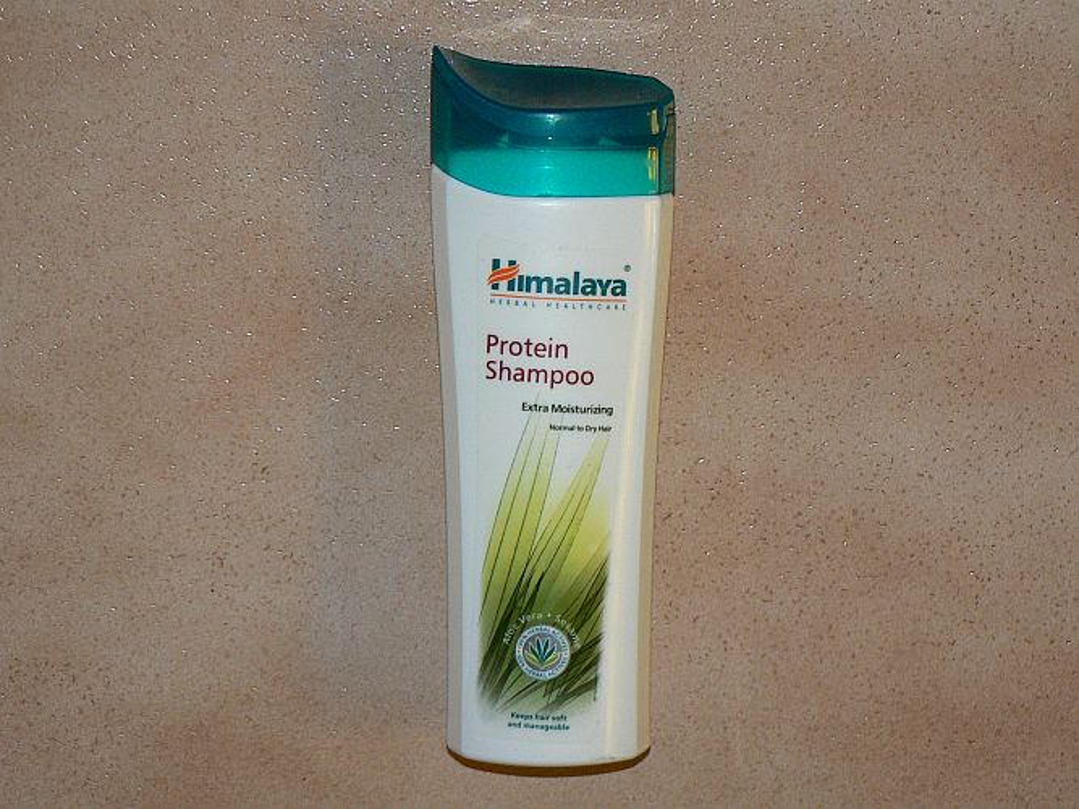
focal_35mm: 106
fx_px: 3303
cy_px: 404
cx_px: 540
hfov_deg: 18.6
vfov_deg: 14.0
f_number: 3.2
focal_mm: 17.7
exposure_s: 1/60
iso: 200
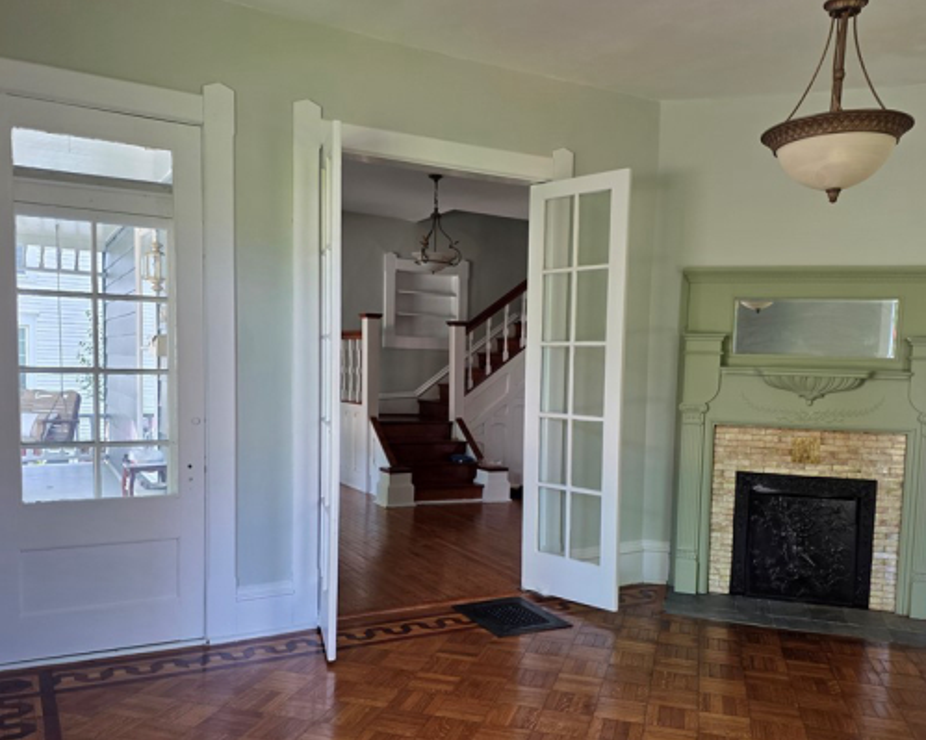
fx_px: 822
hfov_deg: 58.8
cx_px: 482
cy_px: 421
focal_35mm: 30
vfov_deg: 48.4
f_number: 1.7
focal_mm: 6.25
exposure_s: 1/120
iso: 100
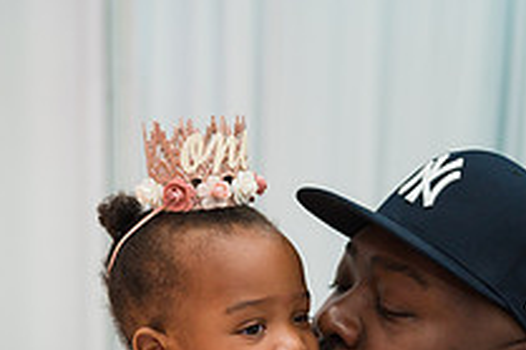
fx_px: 1781
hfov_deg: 16.8
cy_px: 481
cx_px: 232
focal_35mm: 122
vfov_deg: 10.9
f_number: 3.2
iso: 800
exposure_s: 1/200
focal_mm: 44
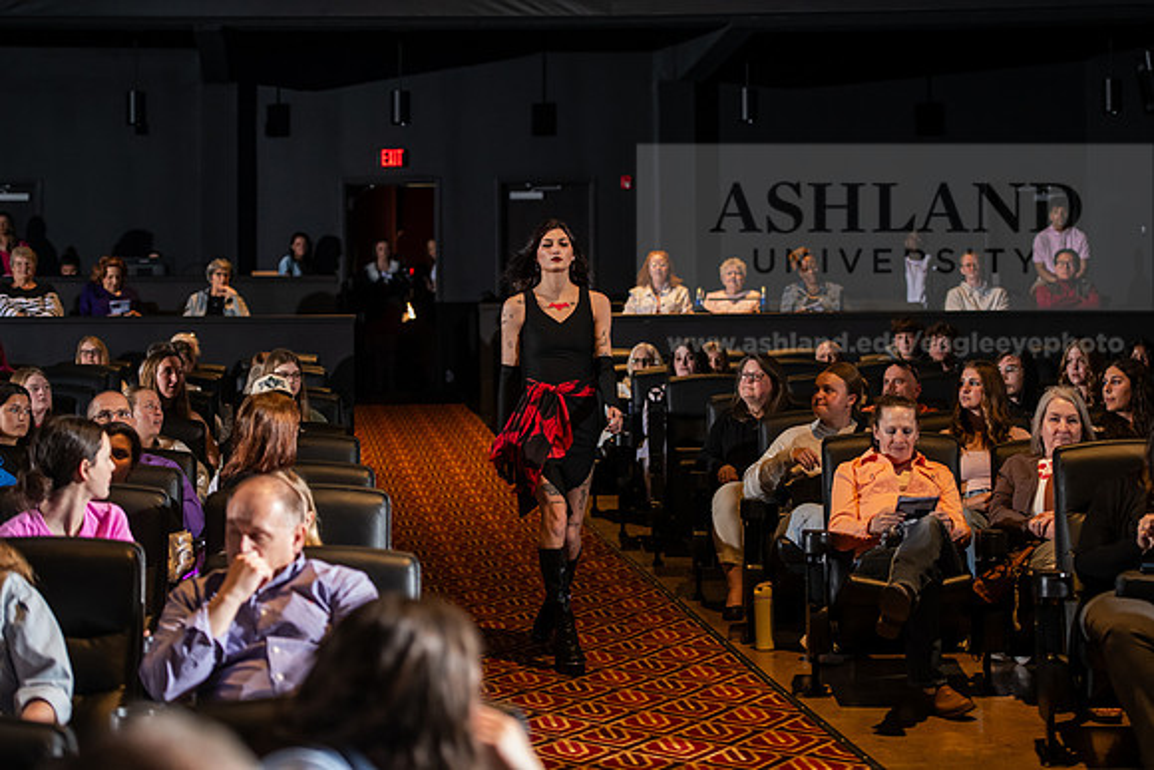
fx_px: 2501
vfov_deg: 17.5
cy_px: 385
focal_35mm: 78
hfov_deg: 26.0
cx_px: 577
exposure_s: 1/200
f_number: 3.2
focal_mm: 78
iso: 2500
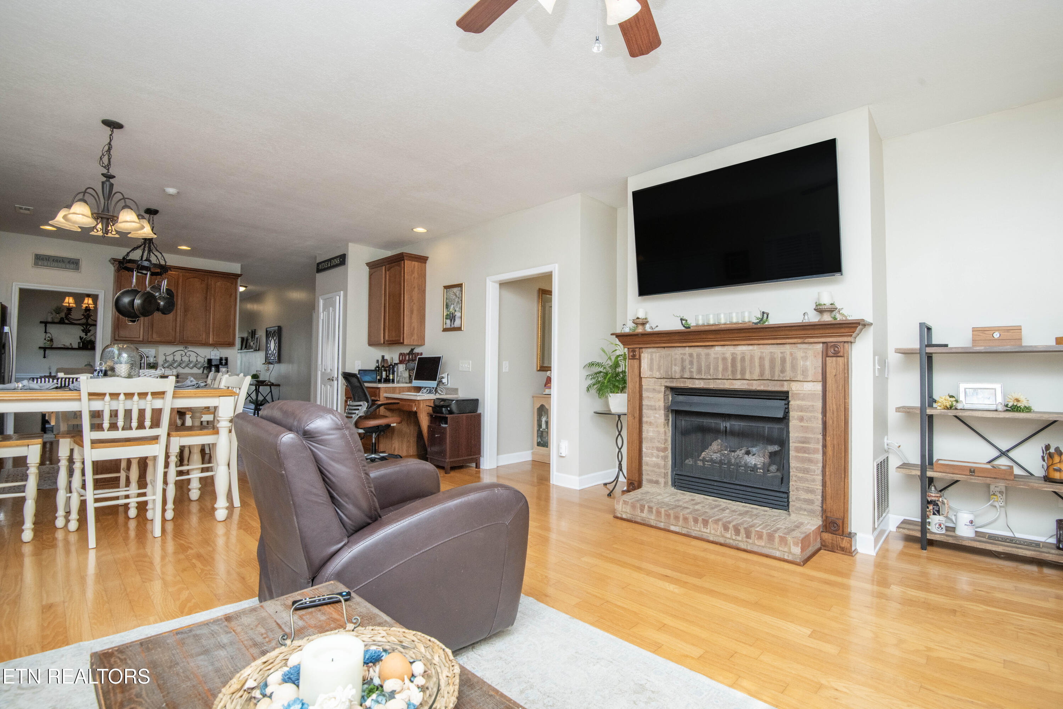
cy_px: 354
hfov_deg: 96.7
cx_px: 532
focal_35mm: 16
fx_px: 472
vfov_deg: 73.7
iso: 500
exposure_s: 1/250
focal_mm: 16
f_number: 9
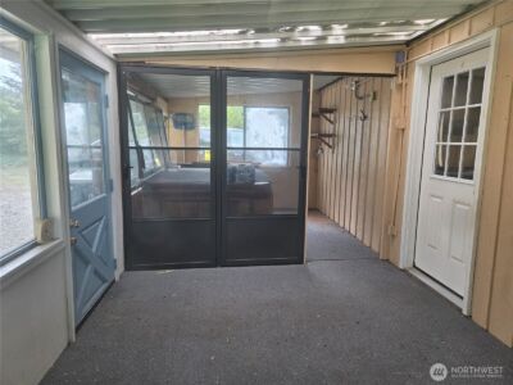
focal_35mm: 23
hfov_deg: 73.9
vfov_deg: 58.9
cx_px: 256
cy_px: 192
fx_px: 341
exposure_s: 1/180
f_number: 1.8
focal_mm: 5.4
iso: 100
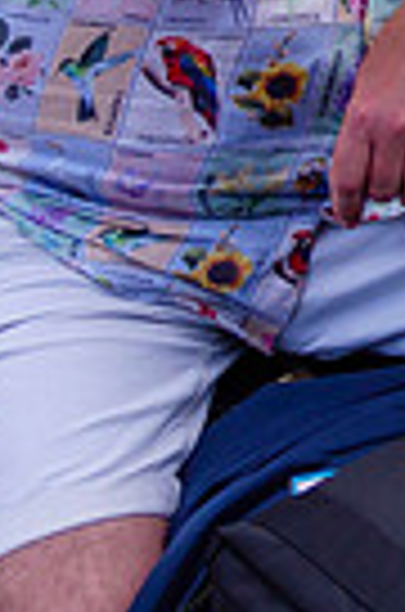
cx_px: 1242
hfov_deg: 8.6
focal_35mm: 129
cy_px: -236
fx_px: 2188
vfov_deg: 15.0
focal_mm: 14
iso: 200
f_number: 2.5
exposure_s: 1/2500
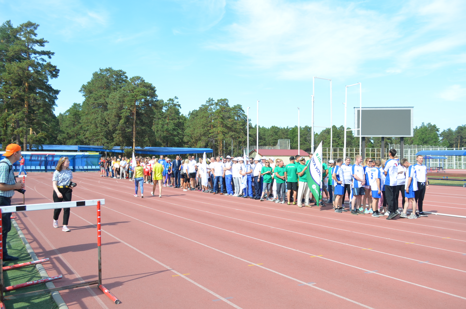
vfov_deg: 39.8
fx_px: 426
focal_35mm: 33
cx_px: 233
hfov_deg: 57.3
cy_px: 154
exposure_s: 1/250
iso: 110
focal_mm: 22
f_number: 8
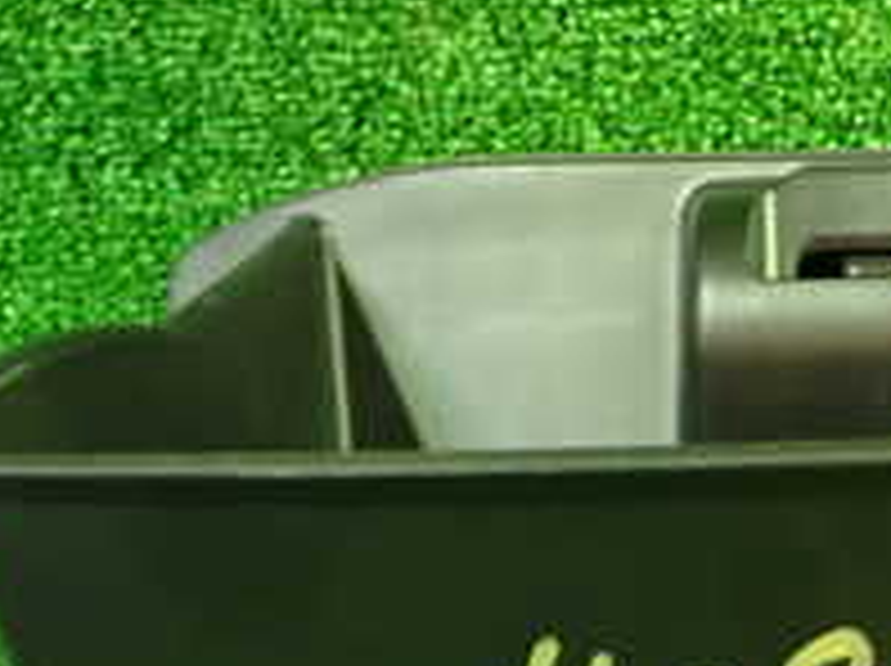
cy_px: 806
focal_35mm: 85
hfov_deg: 22.0
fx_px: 2185
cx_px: 940
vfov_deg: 16.6
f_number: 2.2
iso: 800
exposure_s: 1/20
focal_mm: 5.05
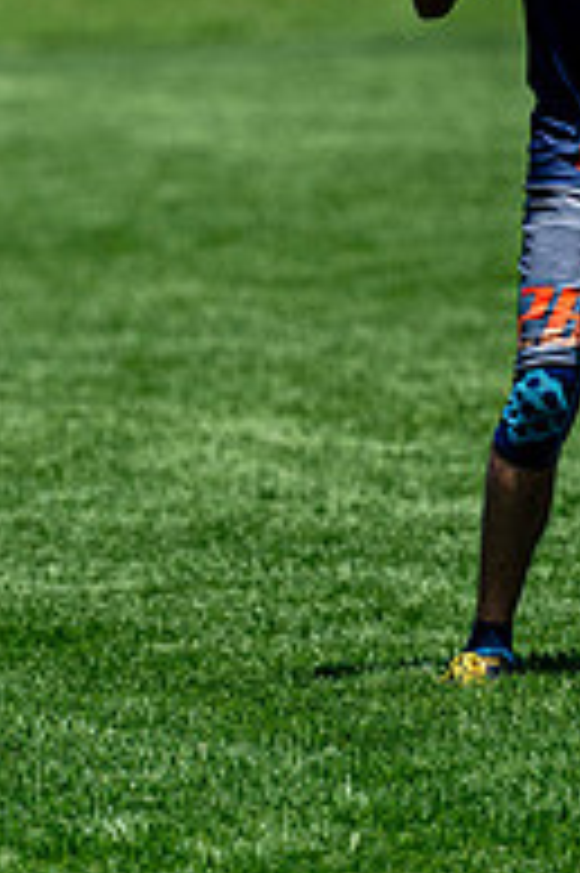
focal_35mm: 896
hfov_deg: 1.5
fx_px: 21690
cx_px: 791
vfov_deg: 2.3
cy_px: 124
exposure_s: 1/2000
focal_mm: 200
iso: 110
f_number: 2.8
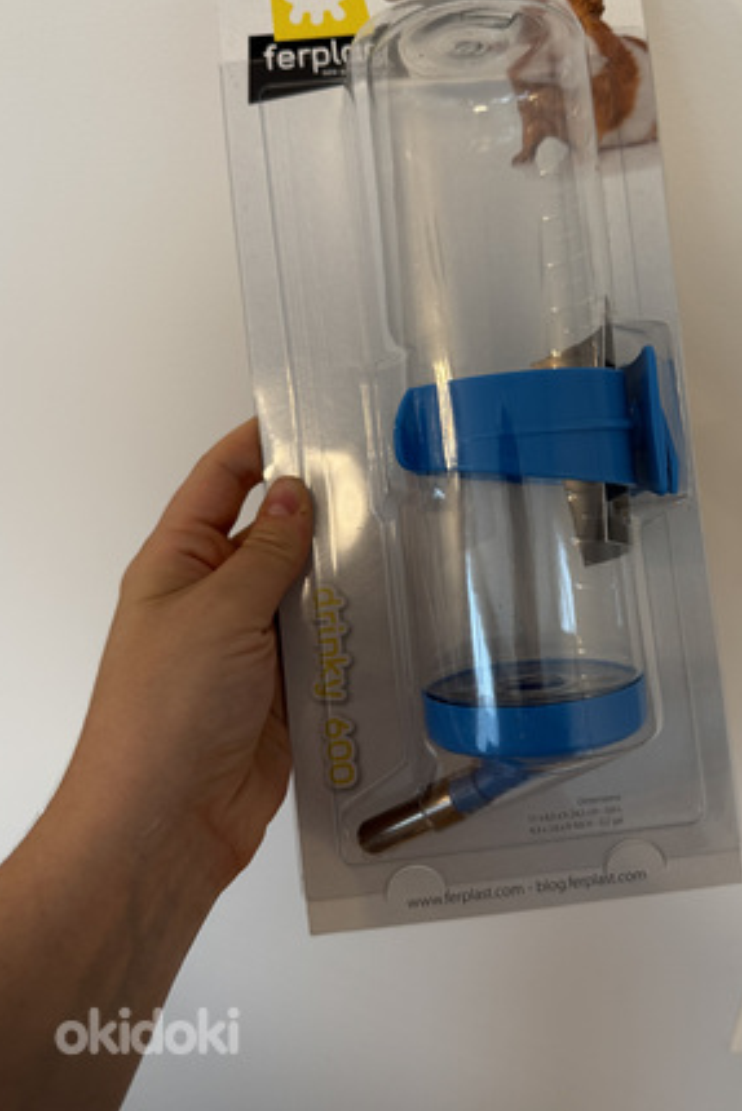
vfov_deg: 63.3
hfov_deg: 44.6
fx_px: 896
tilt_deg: -27.9
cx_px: 467
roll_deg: -1.7
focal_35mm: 29
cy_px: 475
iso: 160
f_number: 1.78
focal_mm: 6.76
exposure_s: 1/100
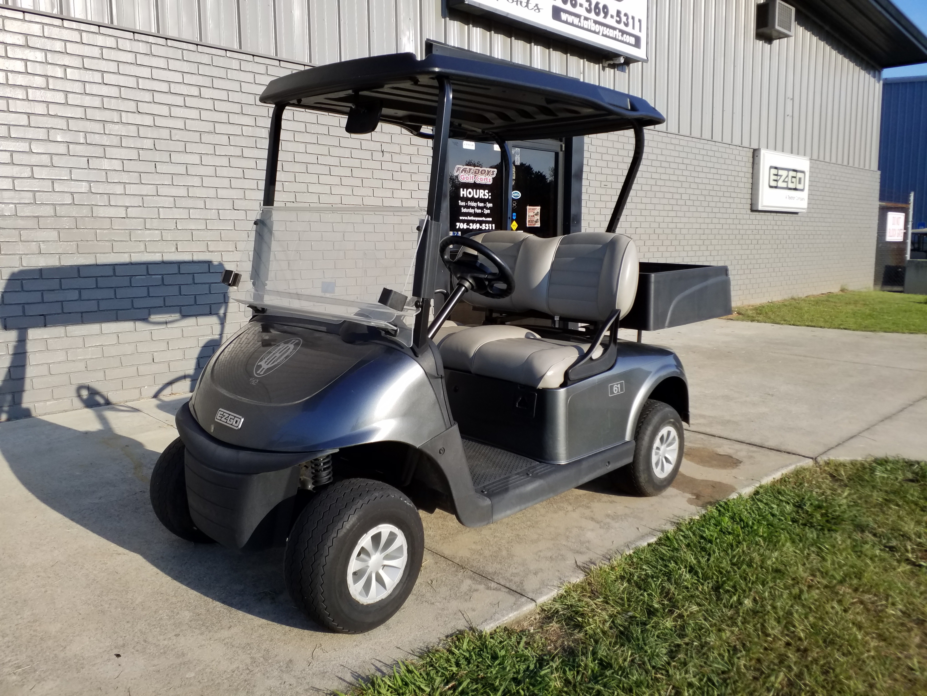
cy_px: 348
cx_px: 464
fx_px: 723
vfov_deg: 51.4
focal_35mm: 27
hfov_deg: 65.3
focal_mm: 3.6
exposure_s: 1/732
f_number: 1.9
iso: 40
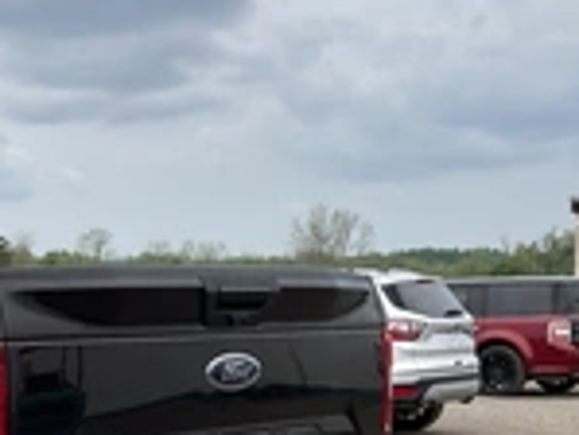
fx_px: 1306
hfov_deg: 23.6
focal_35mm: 78
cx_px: -39
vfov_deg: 18.4
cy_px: 435
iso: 25
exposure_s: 1/962
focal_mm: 3
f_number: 1.8
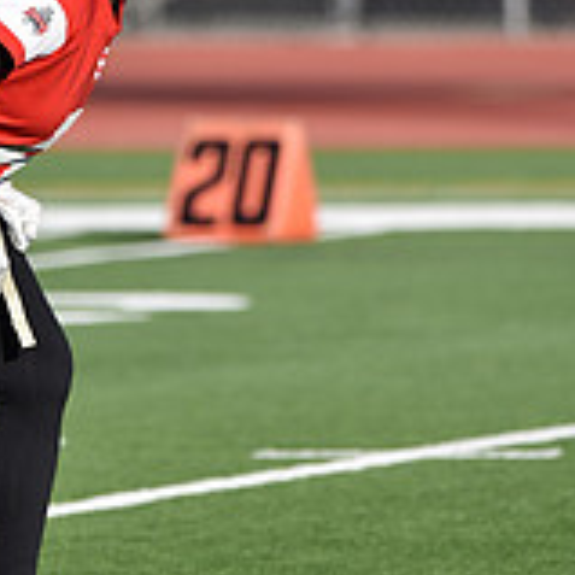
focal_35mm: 964
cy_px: 29
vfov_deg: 1.8
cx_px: 145
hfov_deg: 1.8
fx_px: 18116
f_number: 6
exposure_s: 1/1000
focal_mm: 400
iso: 180
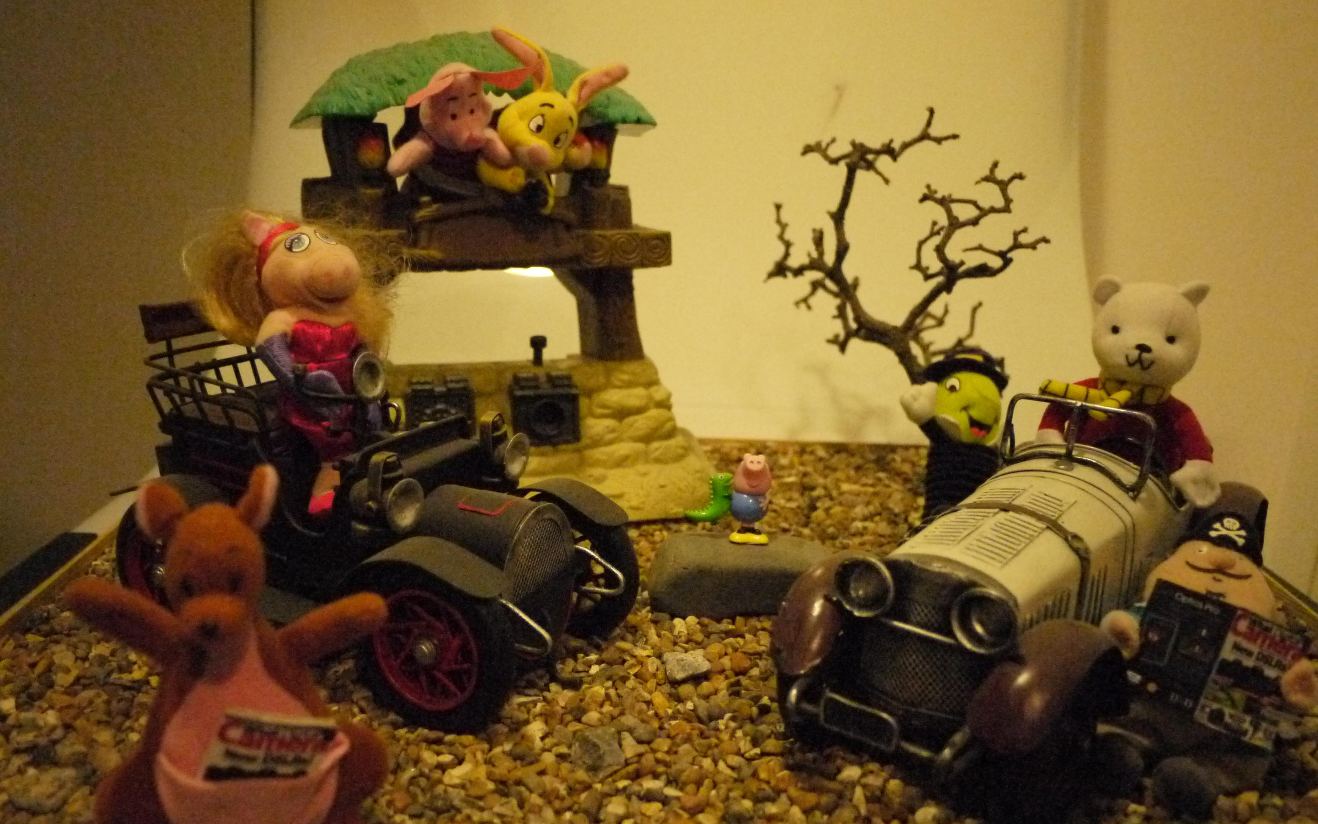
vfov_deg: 41.7
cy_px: 478
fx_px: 1078
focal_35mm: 30
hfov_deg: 62.9
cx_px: 663
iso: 3200
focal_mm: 14
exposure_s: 1/320
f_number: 2.5
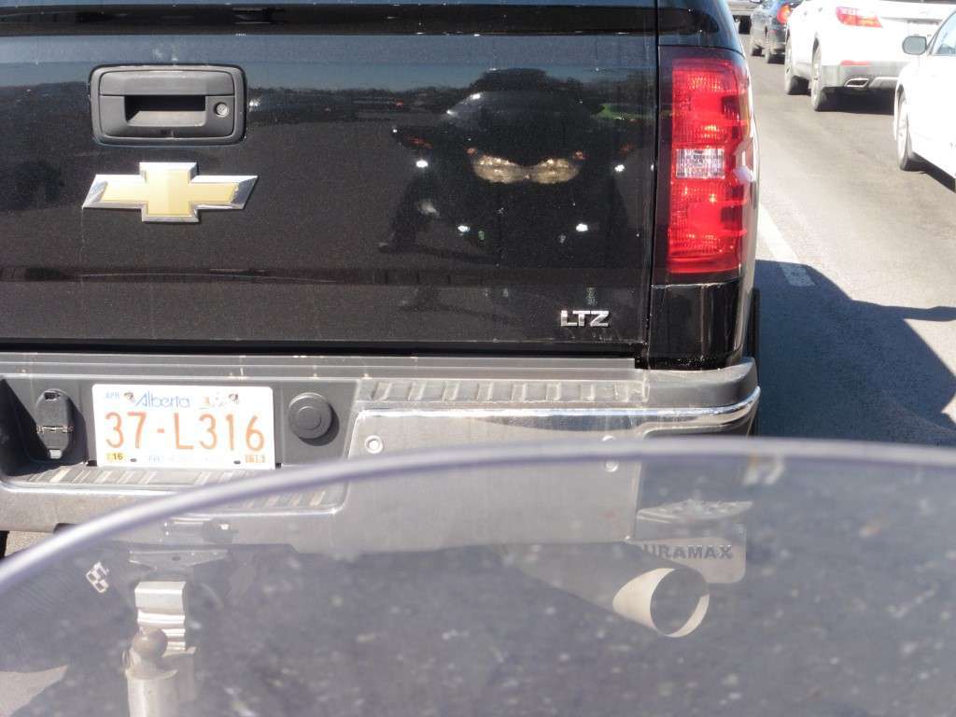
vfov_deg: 21.0
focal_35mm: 70
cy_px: 358
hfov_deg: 27.8
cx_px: 478
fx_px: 1933
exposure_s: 1/125
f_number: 5.6
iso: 100
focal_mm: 12.5
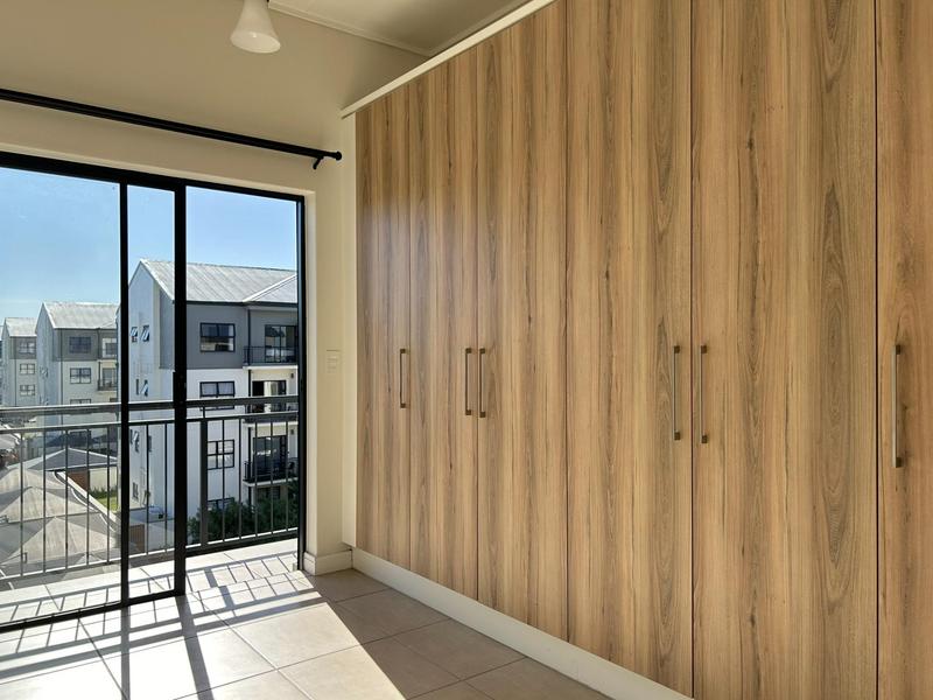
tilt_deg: -0.2
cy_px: 350
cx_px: 466
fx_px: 701
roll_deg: +0.7
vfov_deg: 53.1
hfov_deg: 67.3
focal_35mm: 26
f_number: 1.5
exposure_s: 1/1724
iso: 50
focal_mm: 5.7
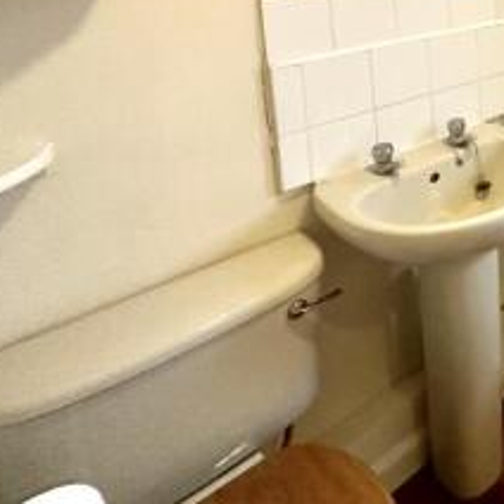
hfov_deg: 35.2
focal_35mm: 34
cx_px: 638
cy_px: -4
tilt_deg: -7.9
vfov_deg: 41.8
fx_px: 560
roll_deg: +1.0
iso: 500
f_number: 2.2
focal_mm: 2.22
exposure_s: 1/50
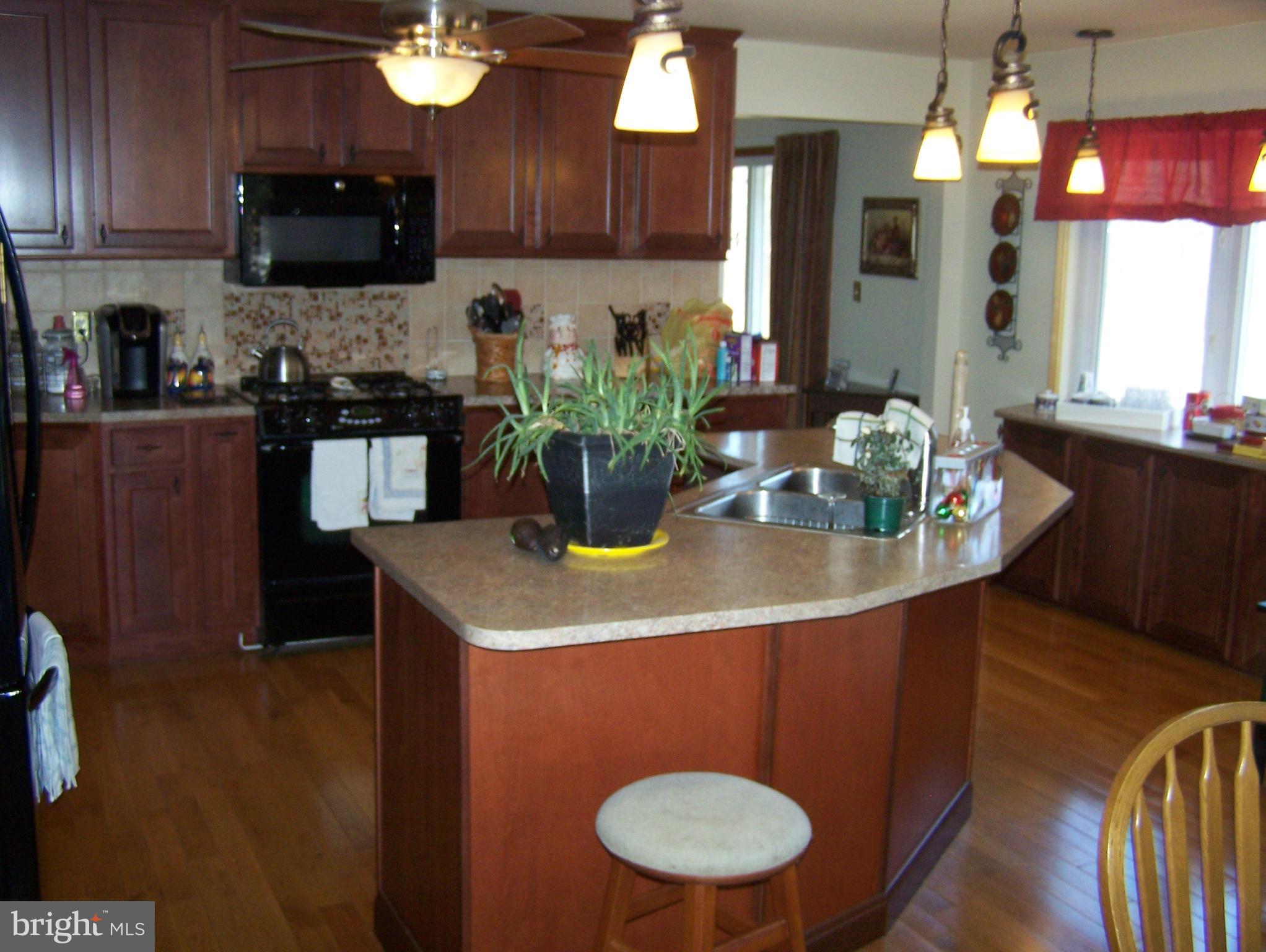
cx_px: 633
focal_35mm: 38
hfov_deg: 48.9
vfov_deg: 37.8
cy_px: 476
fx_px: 1391
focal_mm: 6.3
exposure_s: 1/60
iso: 160
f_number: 2.8
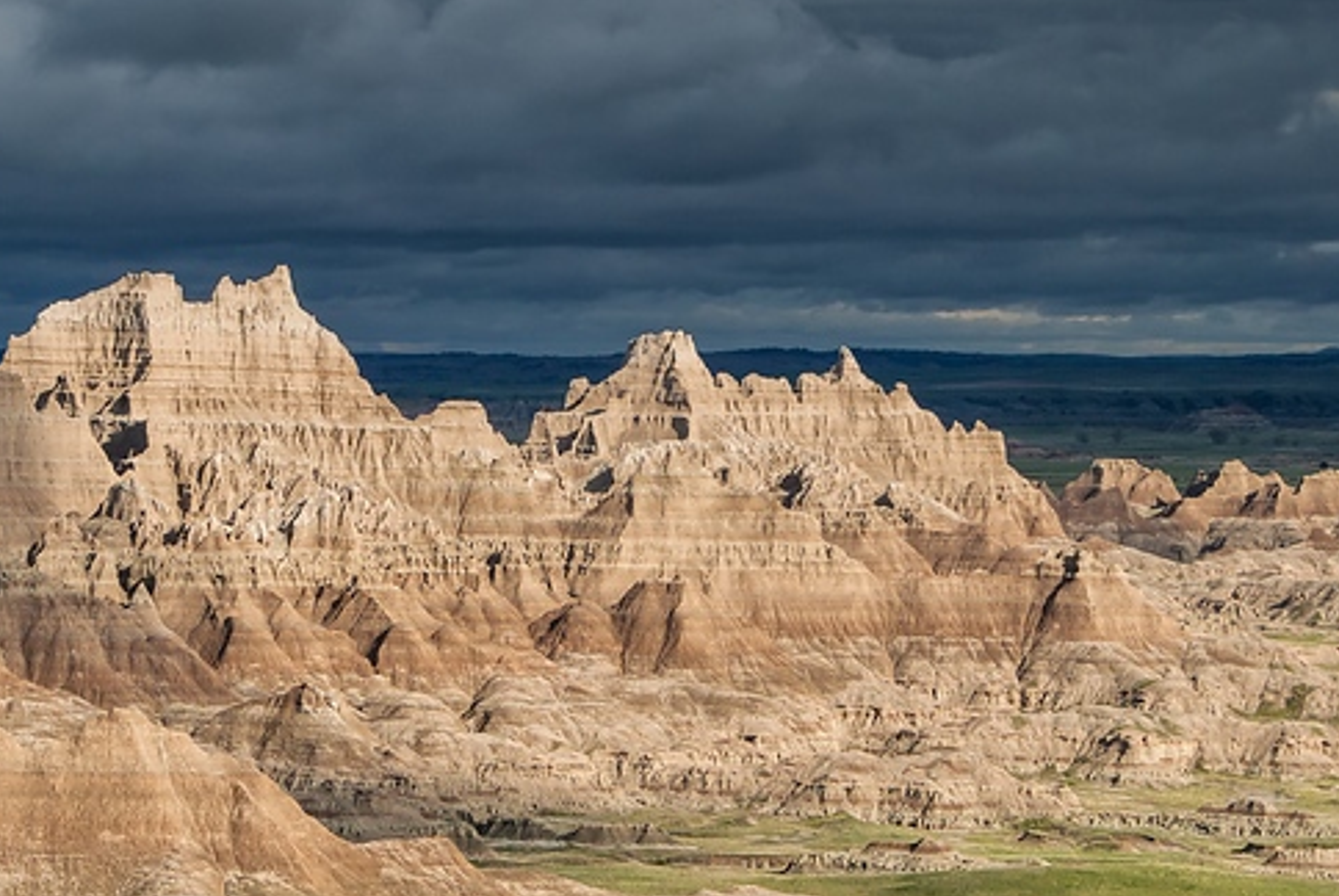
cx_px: 534
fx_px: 5834
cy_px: 387
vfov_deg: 8.8
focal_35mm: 157
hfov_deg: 13.1
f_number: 11
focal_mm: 79
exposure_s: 1/750
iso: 200
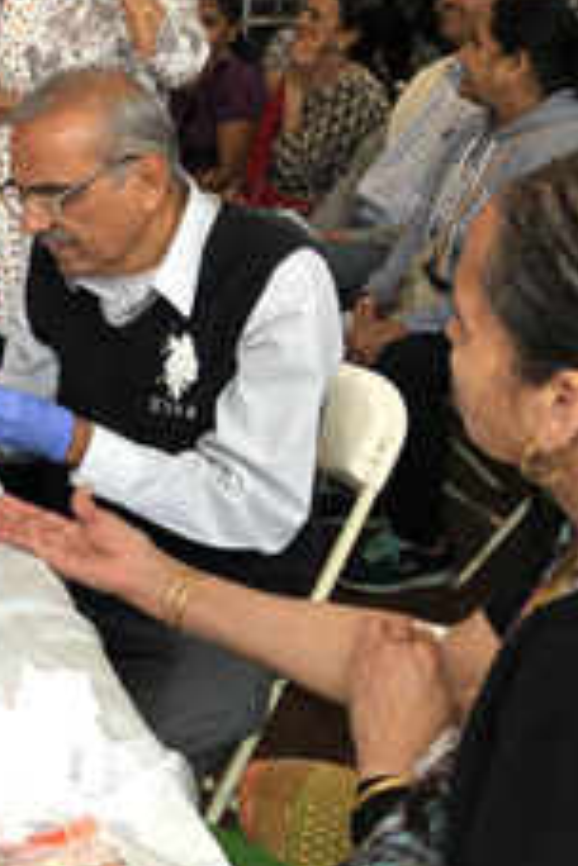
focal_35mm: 64
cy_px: 298
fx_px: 1541
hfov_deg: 18.2
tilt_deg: -15.4
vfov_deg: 31.2
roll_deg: +1.9
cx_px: -354
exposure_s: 1/30
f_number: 1.8
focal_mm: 3.99
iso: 32
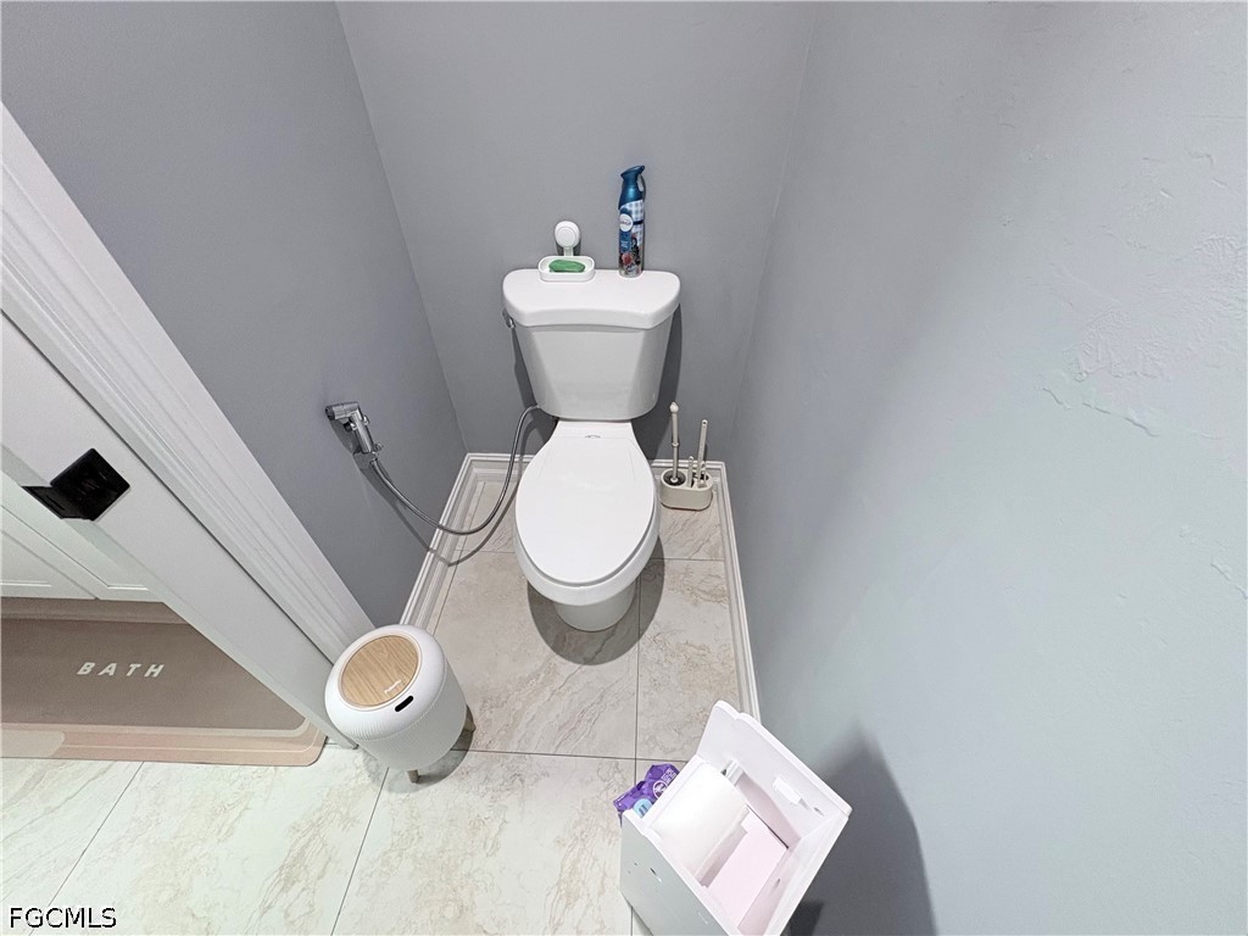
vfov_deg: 85.7
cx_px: 624
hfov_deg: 102.1
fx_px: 505
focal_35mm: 14
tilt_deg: -45.0
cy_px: 468
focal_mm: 2.22
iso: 400
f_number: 2.2
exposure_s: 1/60
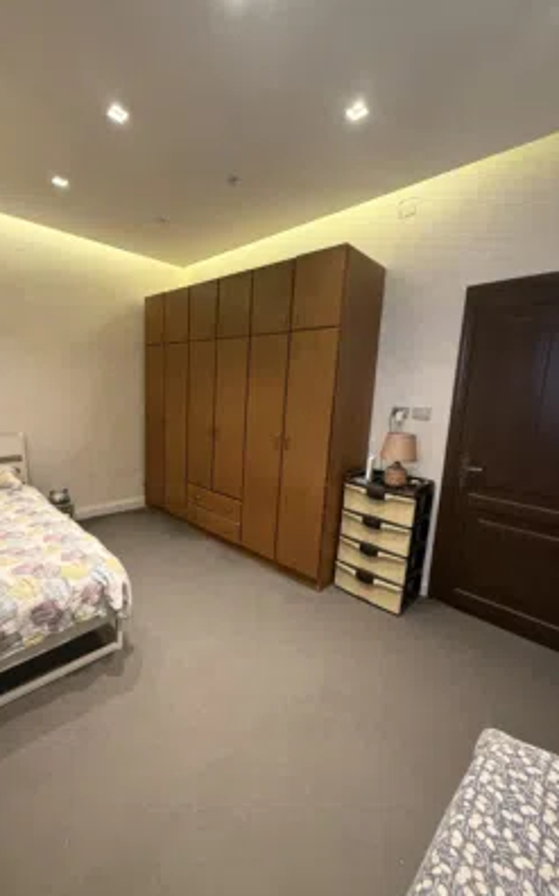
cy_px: 450
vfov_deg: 101.5
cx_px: 238
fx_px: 366
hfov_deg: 74.3
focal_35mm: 15
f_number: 2.2
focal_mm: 2.22
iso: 320
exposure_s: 1/50
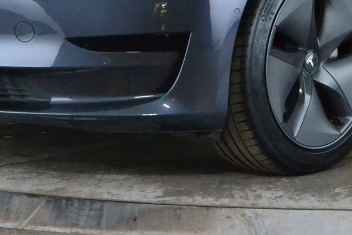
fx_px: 2414
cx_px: 303
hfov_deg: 8.3
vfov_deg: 5.5
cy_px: -82
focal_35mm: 247
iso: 3200
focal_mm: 46
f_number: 11
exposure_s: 1/50
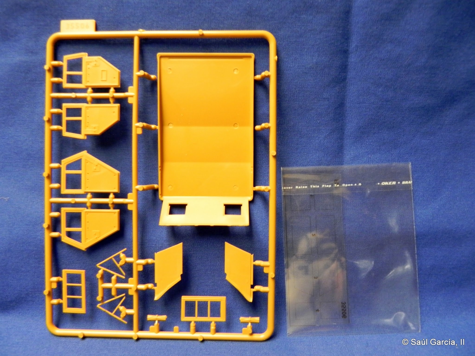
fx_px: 398
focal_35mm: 29
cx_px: 238
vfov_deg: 48.2
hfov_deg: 61.7
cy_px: 178
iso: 400
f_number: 2.8
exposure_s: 1/24.6
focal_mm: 5.2
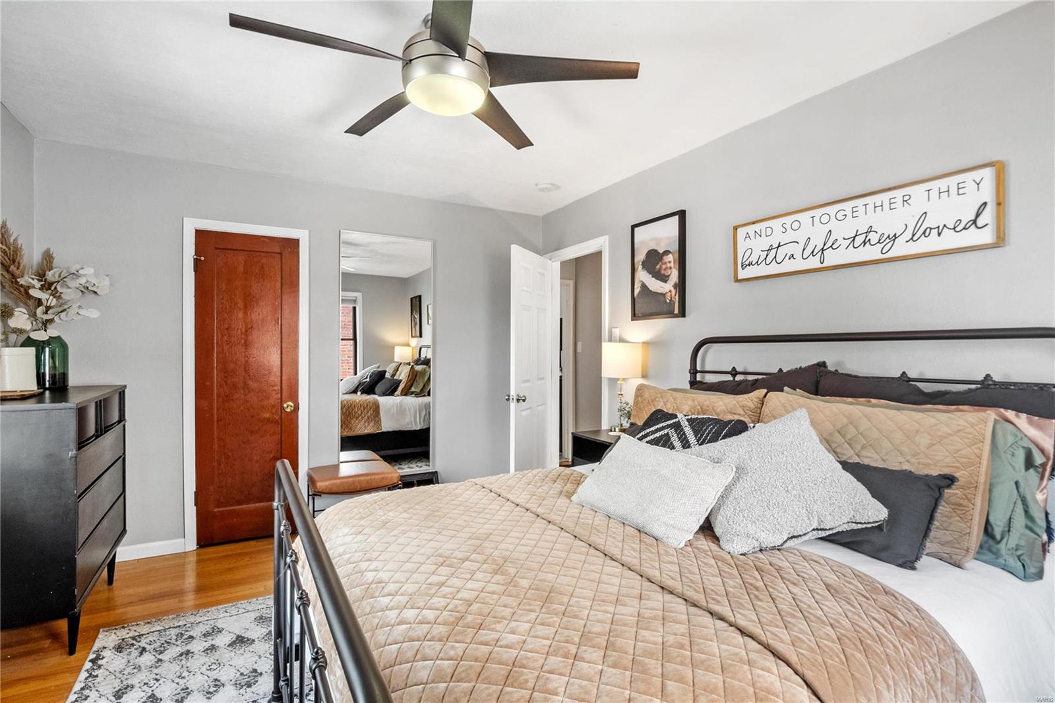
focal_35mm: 16
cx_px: 528
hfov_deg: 96.7
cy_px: 352
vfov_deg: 73.7
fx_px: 469
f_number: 8
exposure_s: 1/15
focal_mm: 8
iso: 400
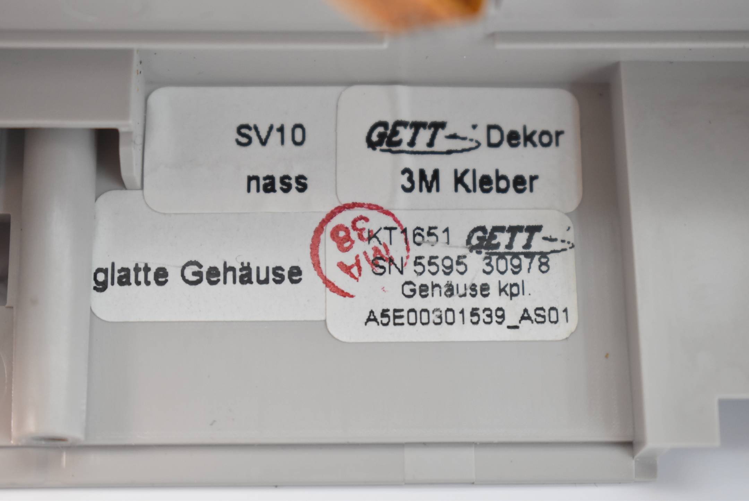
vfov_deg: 16.6
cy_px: 250
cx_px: 374
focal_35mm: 82
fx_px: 1718
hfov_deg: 24.6
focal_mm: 55
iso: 1600
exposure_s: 1/100
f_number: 5.6
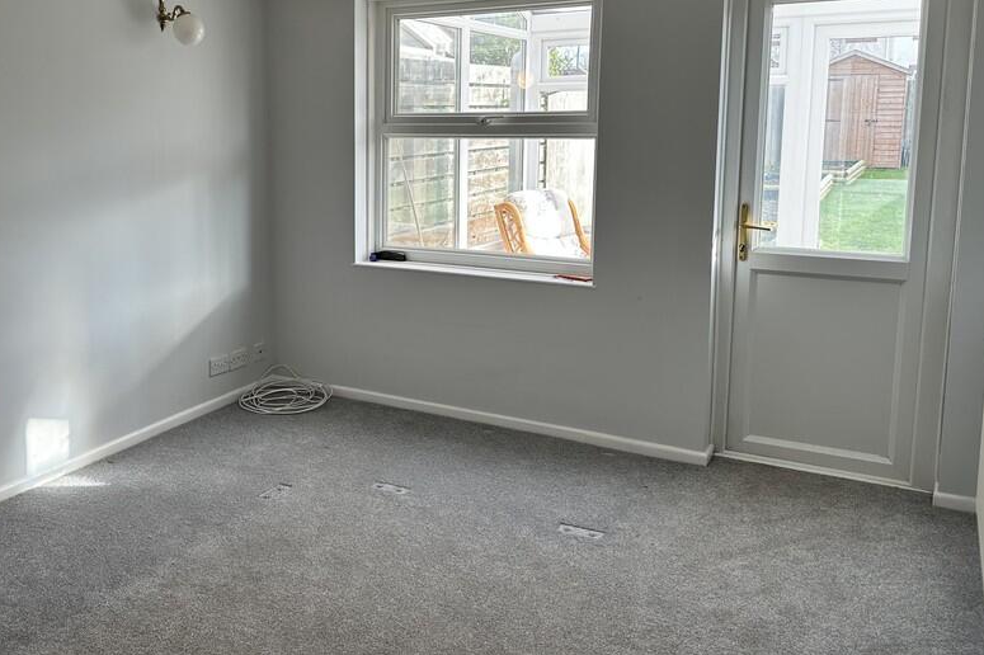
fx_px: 902
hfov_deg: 56.4
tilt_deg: -8.1
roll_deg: +0.4
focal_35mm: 33
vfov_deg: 39.6
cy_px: 241
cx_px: 353
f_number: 1.78
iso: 64
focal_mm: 6.86
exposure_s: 1/100
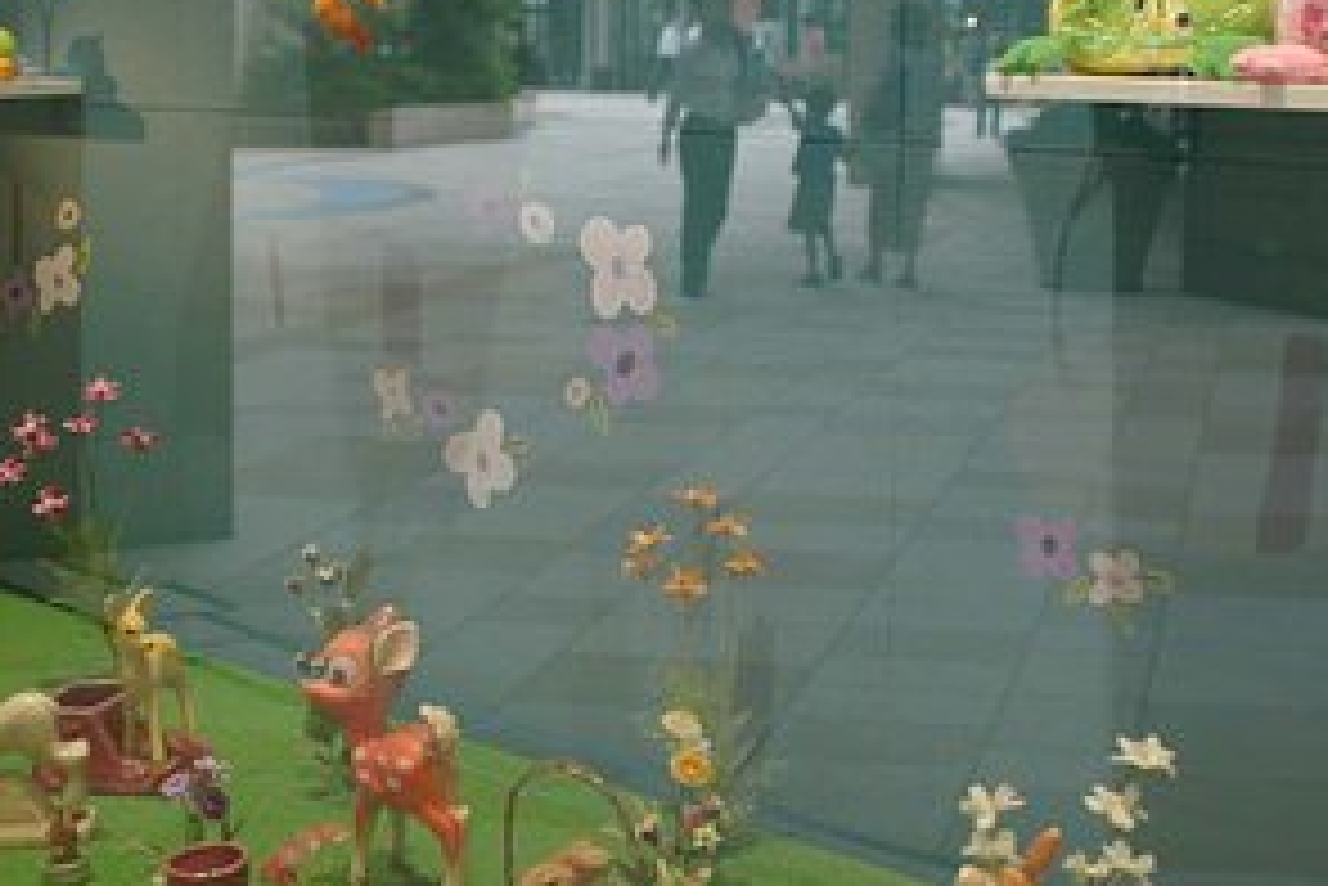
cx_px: 572
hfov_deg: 27.7
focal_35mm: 73
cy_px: 342
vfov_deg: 18.7
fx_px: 2694
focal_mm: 28
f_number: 4
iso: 200
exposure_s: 1/60
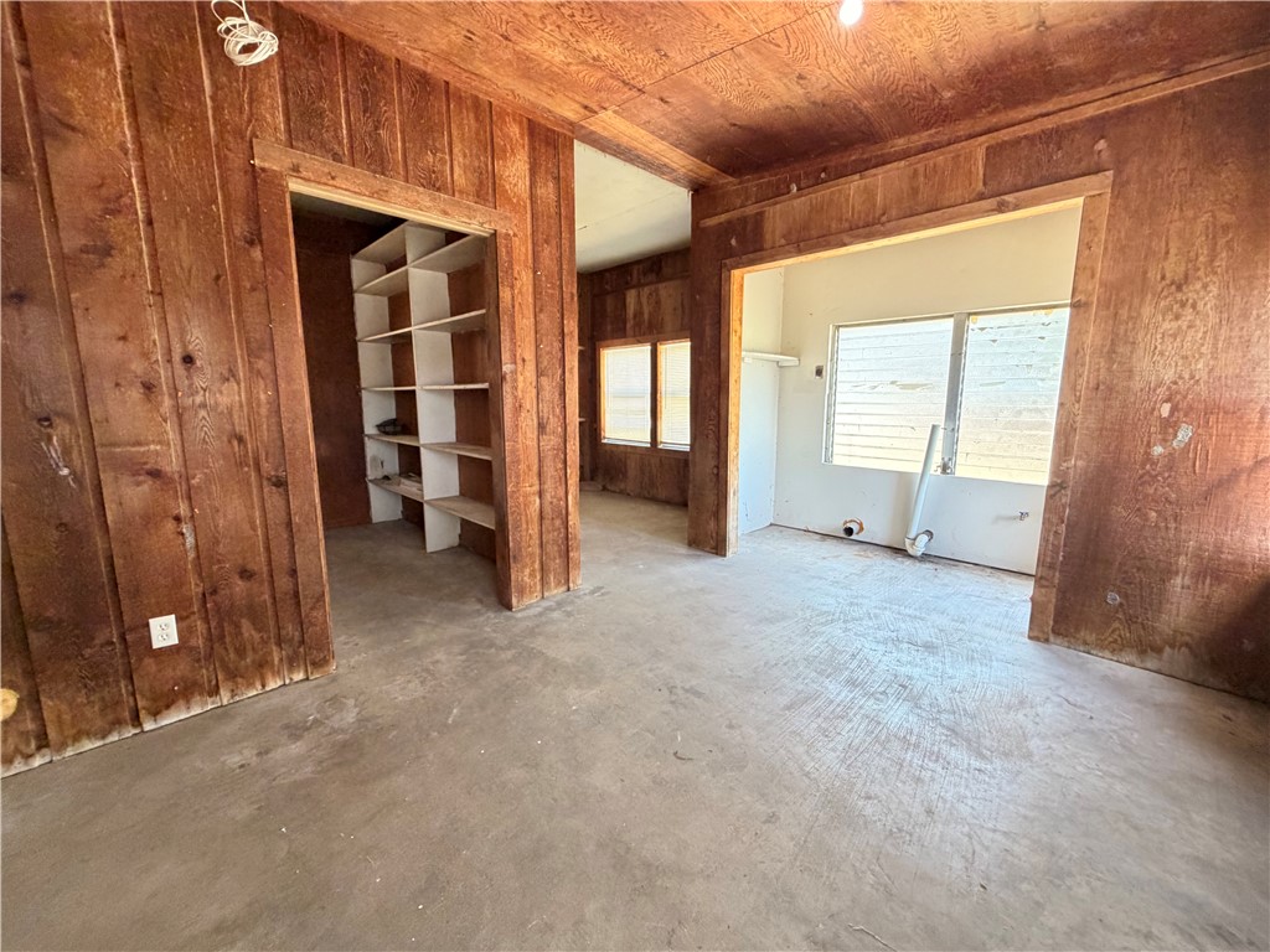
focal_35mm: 14
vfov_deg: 85.7
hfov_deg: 102.1
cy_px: 476
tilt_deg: -9.7
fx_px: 514
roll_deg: +0.8
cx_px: 635
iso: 320
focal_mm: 2.22
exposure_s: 1/64
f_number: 2.2
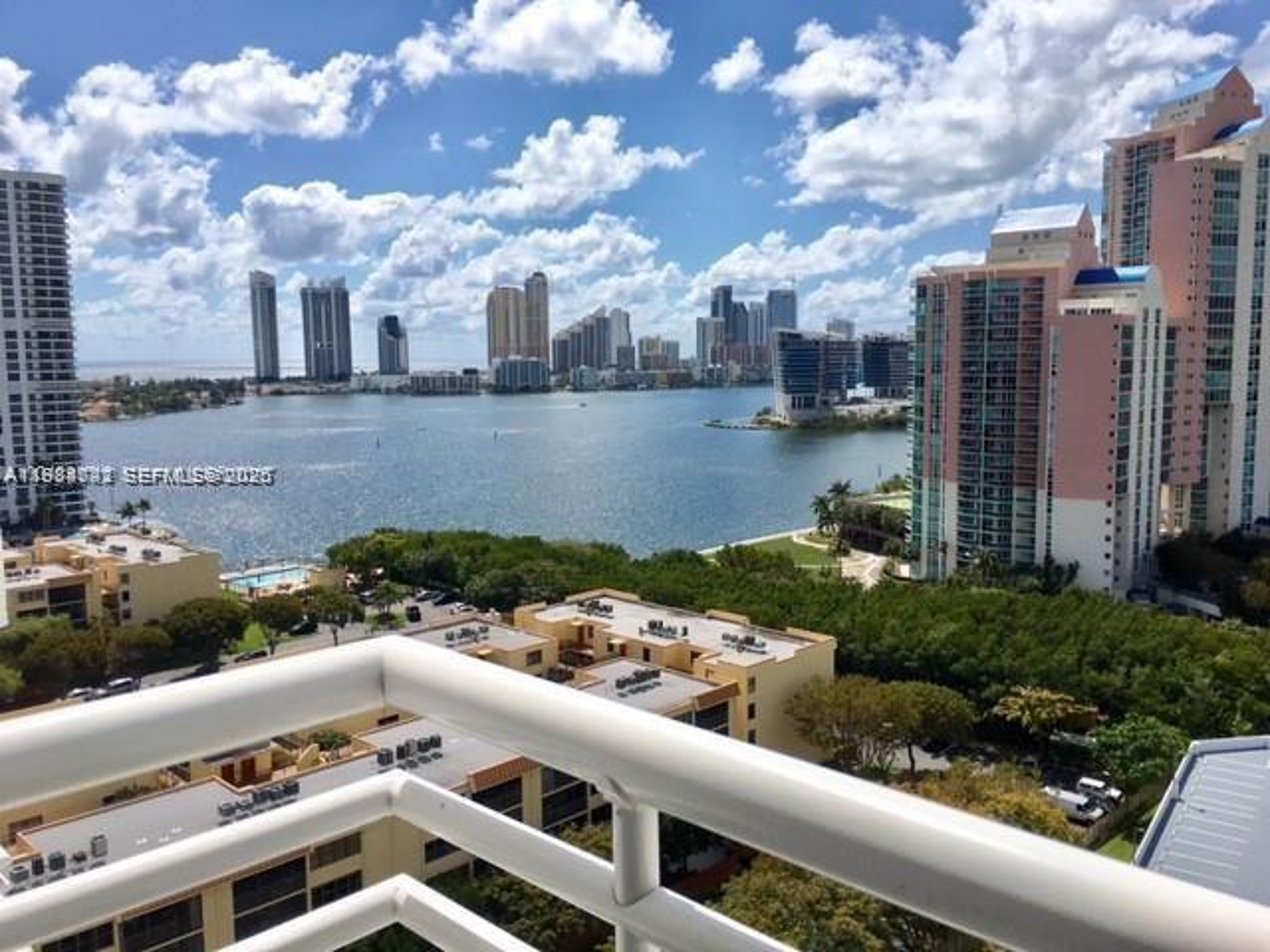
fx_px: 1064
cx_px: 635
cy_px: 476
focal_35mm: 29
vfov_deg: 48.2
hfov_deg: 61.7
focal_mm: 4.15
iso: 25
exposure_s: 1/3497
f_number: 2.2
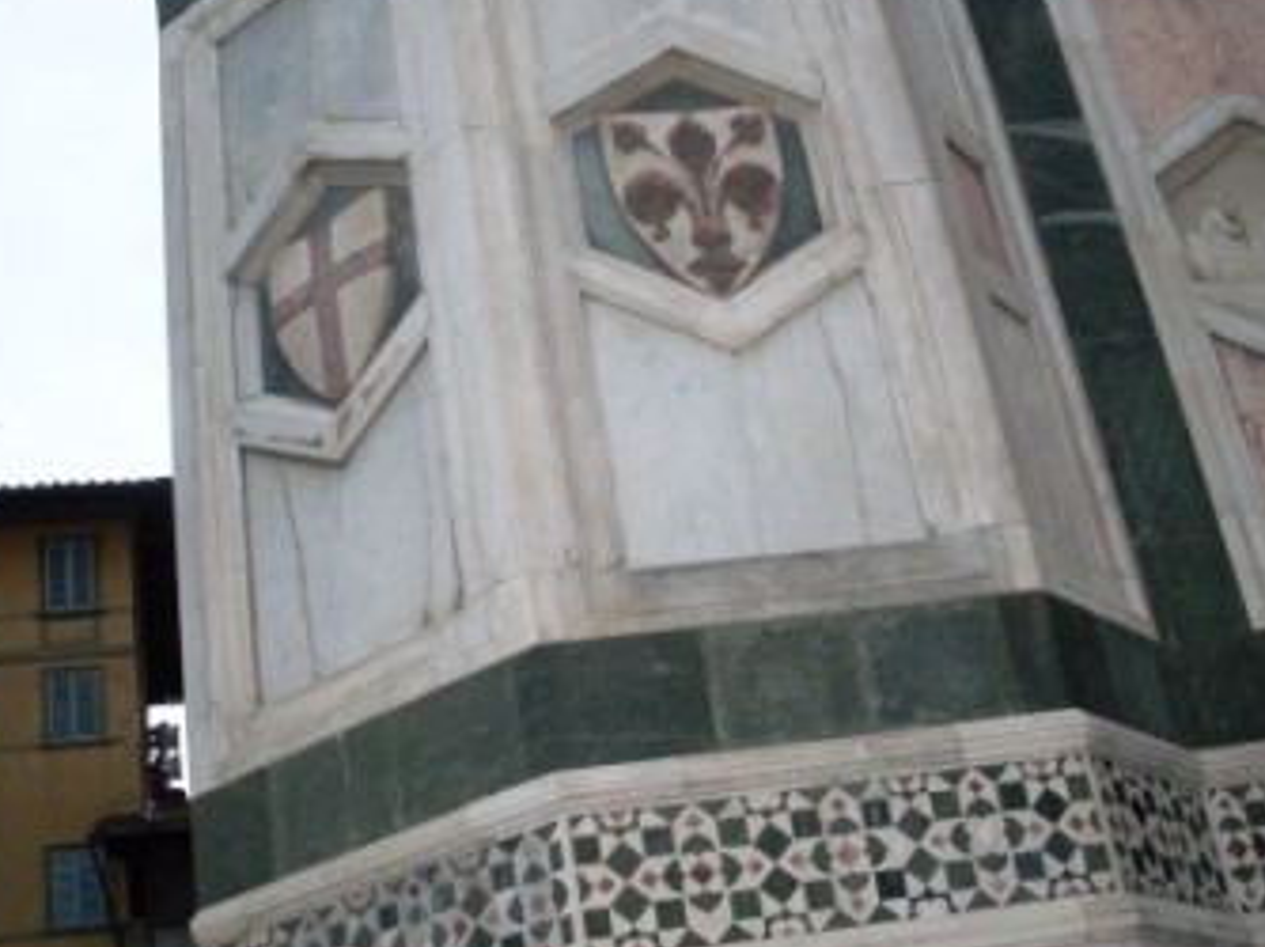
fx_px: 1862
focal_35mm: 51
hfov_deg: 37.5
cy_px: 367
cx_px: 610
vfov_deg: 28.4
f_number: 2.8
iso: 160
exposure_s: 1/45
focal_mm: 6.3
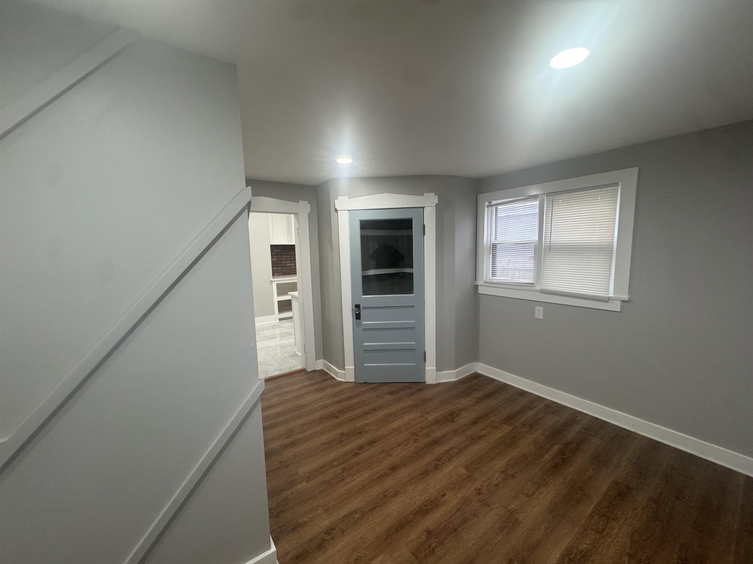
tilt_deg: -6.6
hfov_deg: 102.1
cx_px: 376
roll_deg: +1.1
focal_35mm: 14
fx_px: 305
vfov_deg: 85.7
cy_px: 282
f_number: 2.2
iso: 250
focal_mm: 2.22
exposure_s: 1/120
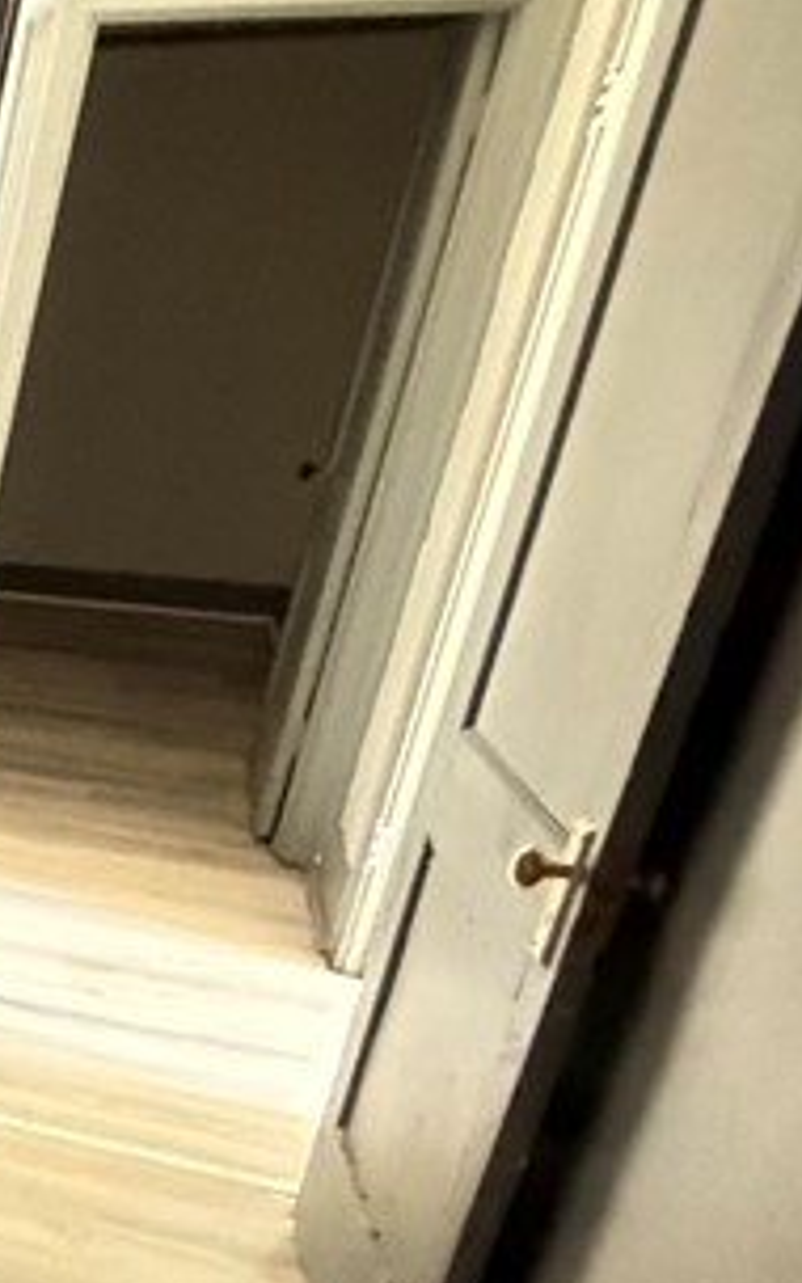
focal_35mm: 50
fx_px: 1749
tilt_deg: -18.2
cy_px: 840
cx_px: -1076
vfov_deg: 39.9
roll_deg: +2.8
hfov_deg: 15.4
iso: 1250
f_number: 2.2
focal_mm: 2.22
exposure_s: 1/60
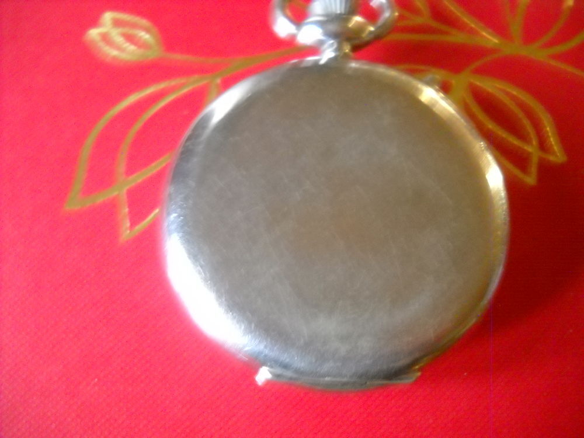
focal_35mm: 41
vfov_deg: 35.1
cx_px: 292
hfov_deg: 45.8
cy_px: 219
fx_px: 692
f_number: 3.1
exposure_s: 1/2.5
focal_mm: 6.72
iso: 800
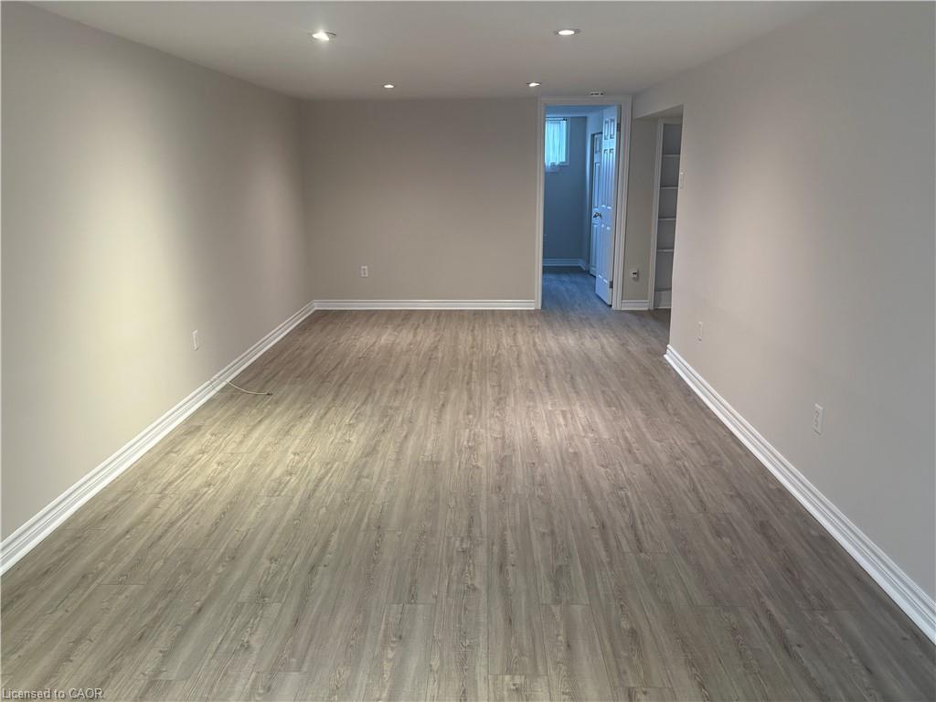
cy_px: 351
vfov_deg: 53.1
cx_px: 468
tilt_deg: -13.7
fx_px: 703
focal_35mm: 26
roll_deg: +0.2
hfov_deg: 67.3
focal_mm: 5.96
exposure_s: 1/60
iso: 200
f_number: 1.6
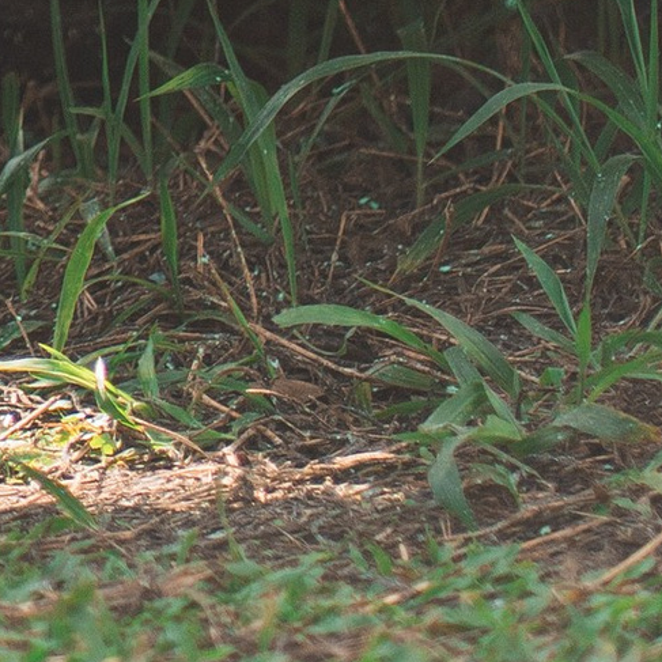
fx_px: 12311
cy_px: -1779
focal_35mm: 569
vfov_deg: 3.0
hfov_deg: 3.1
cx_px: -677
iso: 160
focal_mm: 85
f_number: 1.8
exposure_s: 1/1600
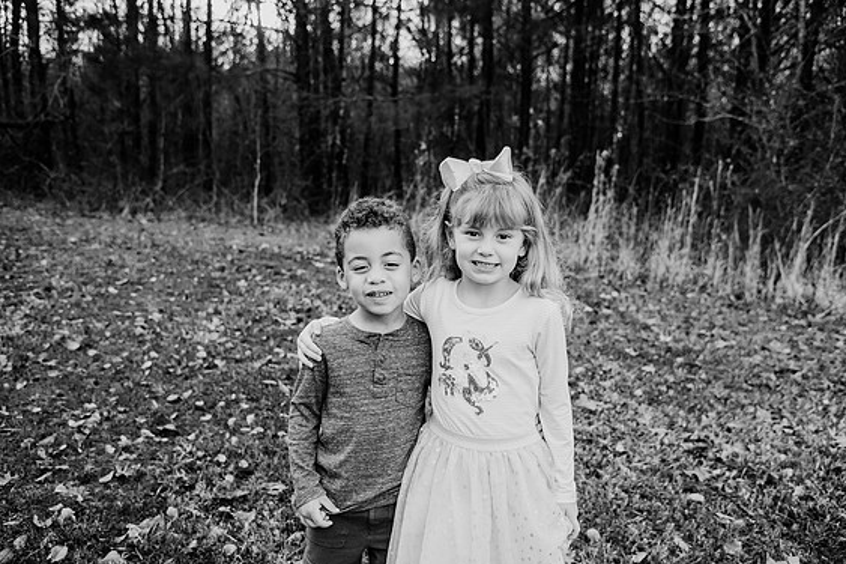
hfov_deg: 57.2
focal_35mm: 33
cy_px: 287
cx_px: 434
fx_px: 775
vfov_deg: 39.9
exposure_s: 1/800
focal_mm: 32
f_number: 4
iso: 800
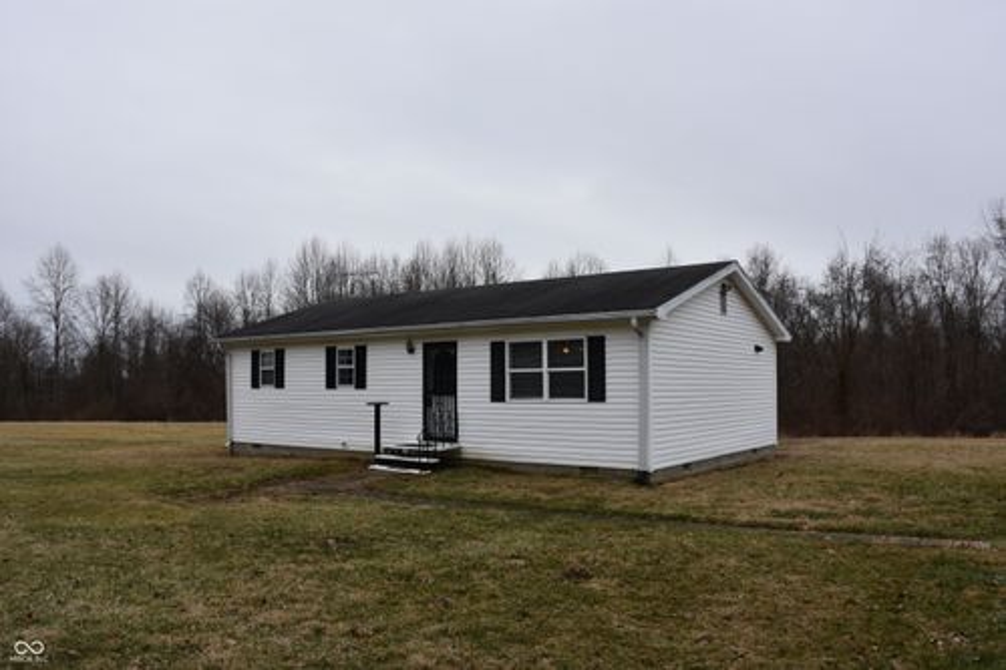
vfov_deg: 47.9
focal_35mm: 27
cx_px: 503
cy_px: 335
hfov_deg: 67.4
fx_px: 754
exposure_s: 1/500
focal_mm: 18
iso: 250
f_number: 8
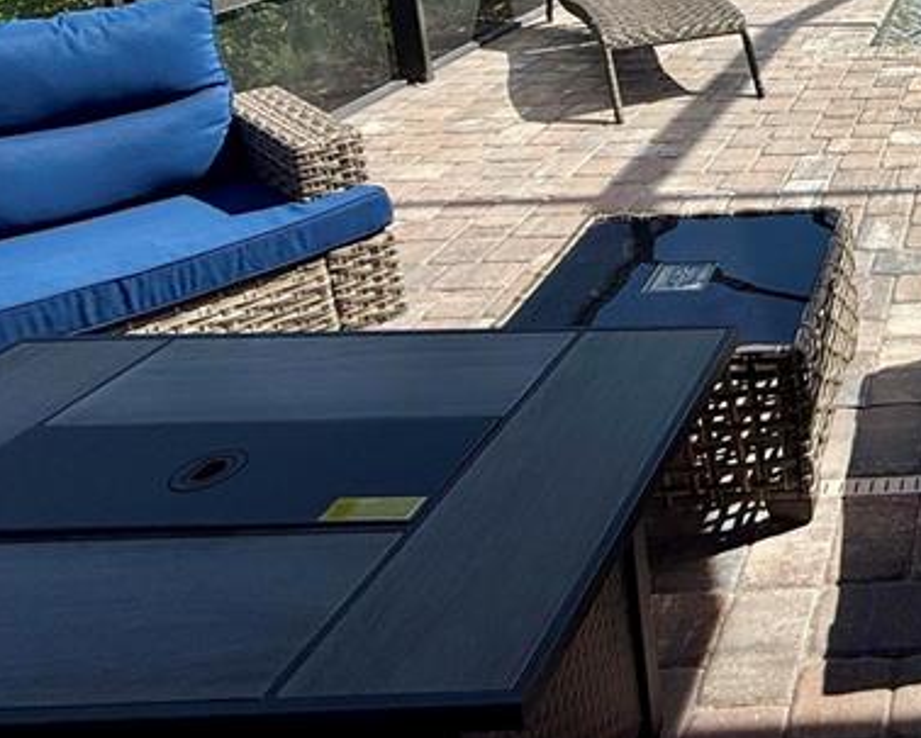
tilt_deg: -12.7
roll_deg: -0.8
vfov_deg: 36.0
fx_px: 1009
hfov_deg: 37.2
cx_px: 1106
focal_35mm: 37
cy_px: -10
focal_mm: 2.22
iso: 50
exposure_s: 1/1167
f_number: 2.2
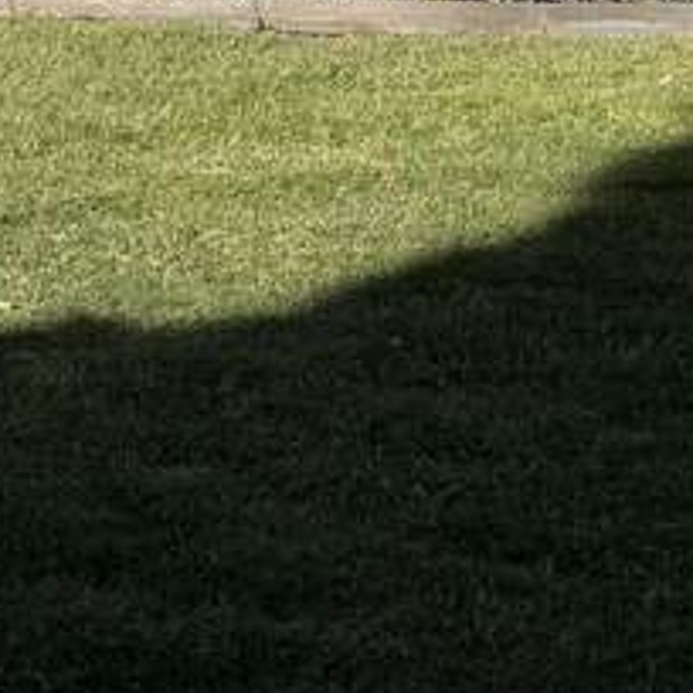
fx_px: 3012
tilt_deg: -1.4
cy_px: -238
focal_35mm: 133
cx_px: -377
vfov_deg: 12.7
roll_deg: -0.4
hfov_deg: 12.4
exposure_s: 1/4975
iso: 80
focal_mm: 6.76
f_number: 1.78
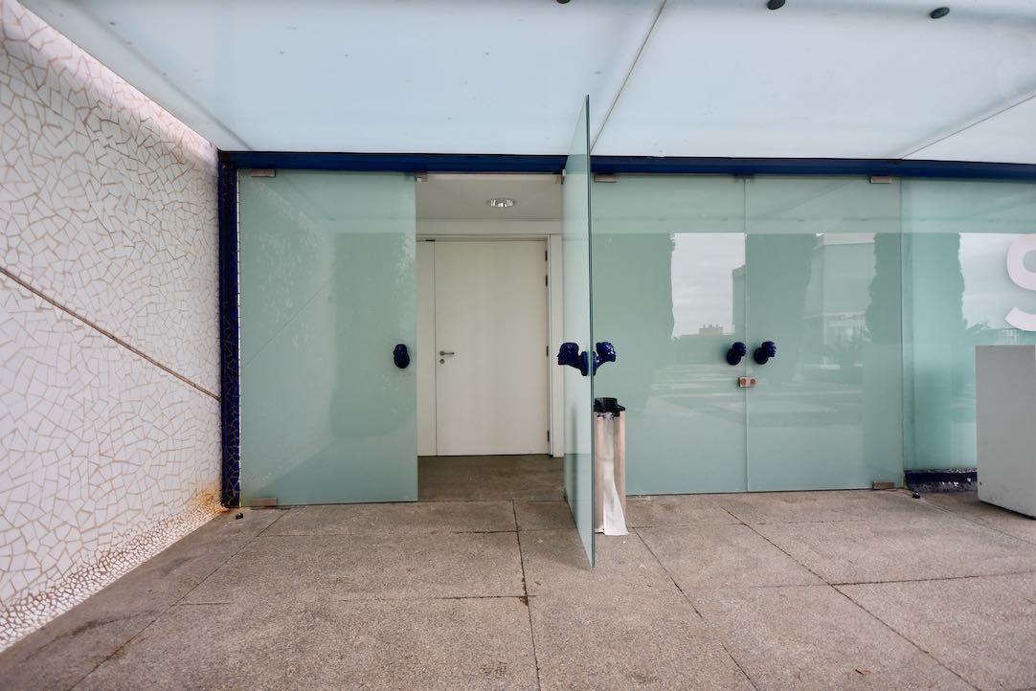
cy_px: 346
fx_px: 432
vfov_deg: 77.4
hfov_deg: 100.4
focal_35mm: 15
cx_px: 518
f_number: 4
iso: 450
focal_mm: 10
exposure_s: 1/250
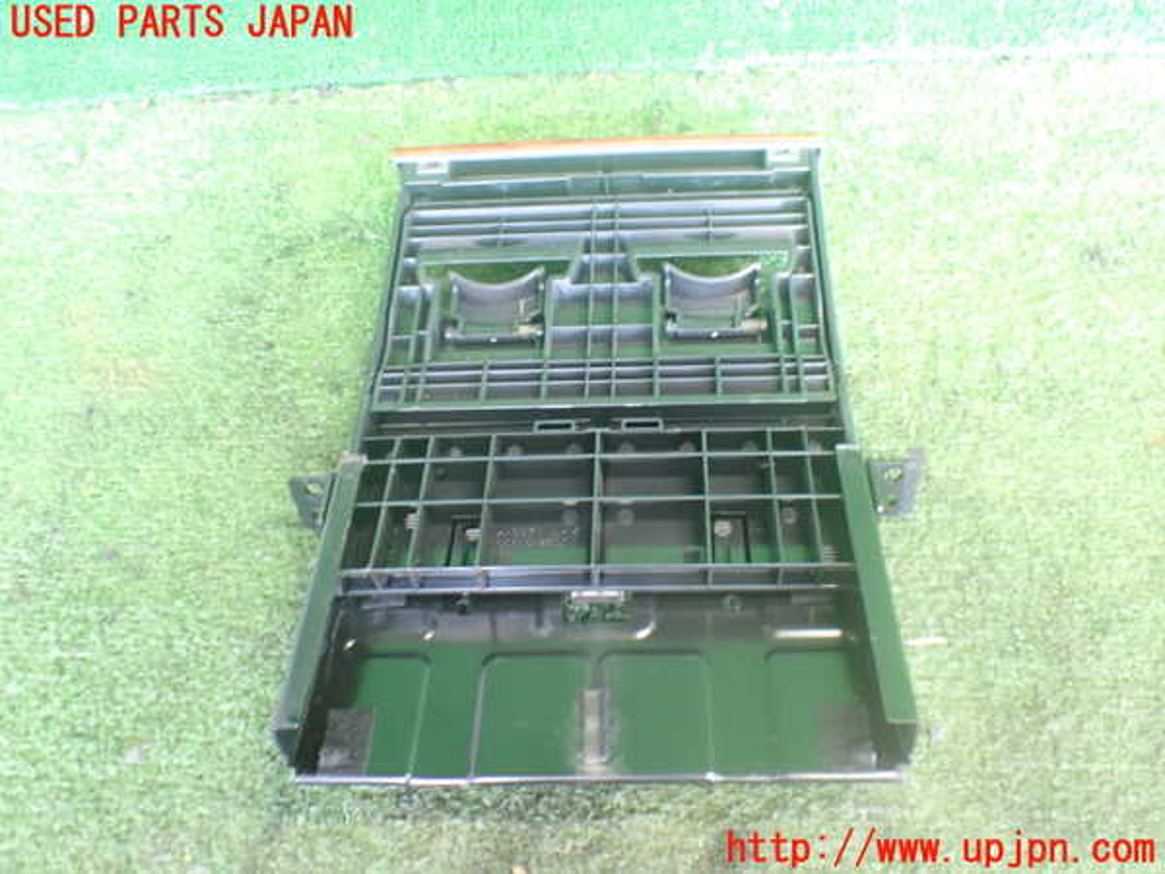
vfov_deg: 46.8
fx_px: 1010
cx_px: 582
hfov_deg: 60.0
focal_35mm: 30
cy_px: 437
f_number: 2.3
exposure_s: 1/30
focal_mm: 5.4
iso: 1000
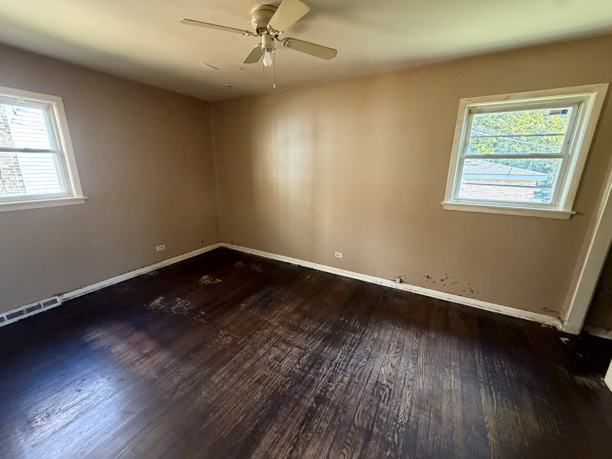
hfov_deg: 102.1
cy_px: 230
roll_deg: +0.9
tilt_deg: -13.4
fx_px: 248
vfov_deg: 85.7
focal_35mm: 14
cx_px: 306
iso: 400
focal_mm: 2.22
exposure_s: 1/60
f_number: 2.2
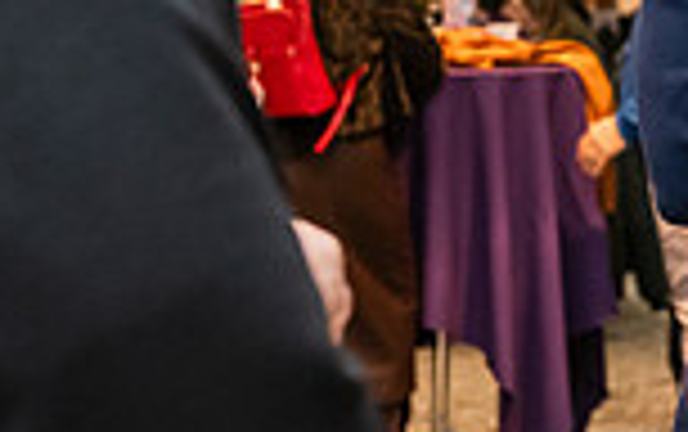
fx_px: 3473
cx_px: 814
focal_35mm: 185
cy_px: -79
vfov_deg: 7.1
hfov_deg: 11.1
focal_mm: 48
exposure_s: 1/200
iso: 2500
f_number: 3.5
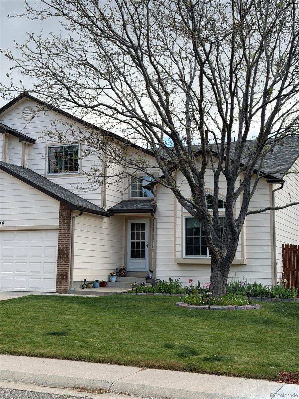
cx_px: 150
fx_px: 553
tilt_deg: +7.7
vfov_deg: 39.7
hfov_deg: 30.3
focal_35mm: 48
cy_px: 200
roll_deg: -0.8
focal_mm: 6.76
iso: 64
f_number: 1.78
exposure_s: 1/1678
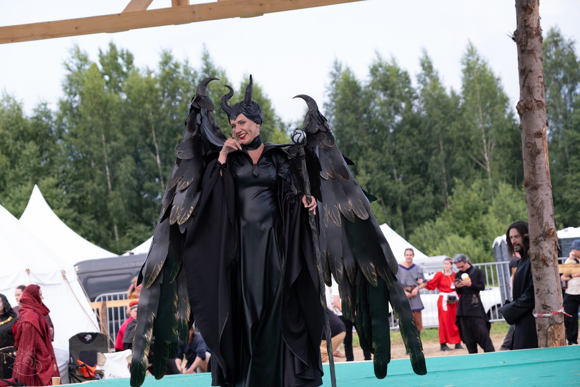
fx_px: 1337
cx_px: 290
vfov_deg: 16.5
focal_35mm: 83
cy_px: 194
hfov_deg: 24.5
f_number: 3.6
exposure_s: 1/800
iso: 320
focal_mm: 55
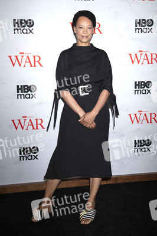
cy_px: 118
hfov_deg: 30.5
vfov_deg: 44.5
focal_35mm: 44
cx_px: 78
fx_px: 288
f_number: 6.3
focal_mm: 44
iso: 640
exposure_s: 1/200
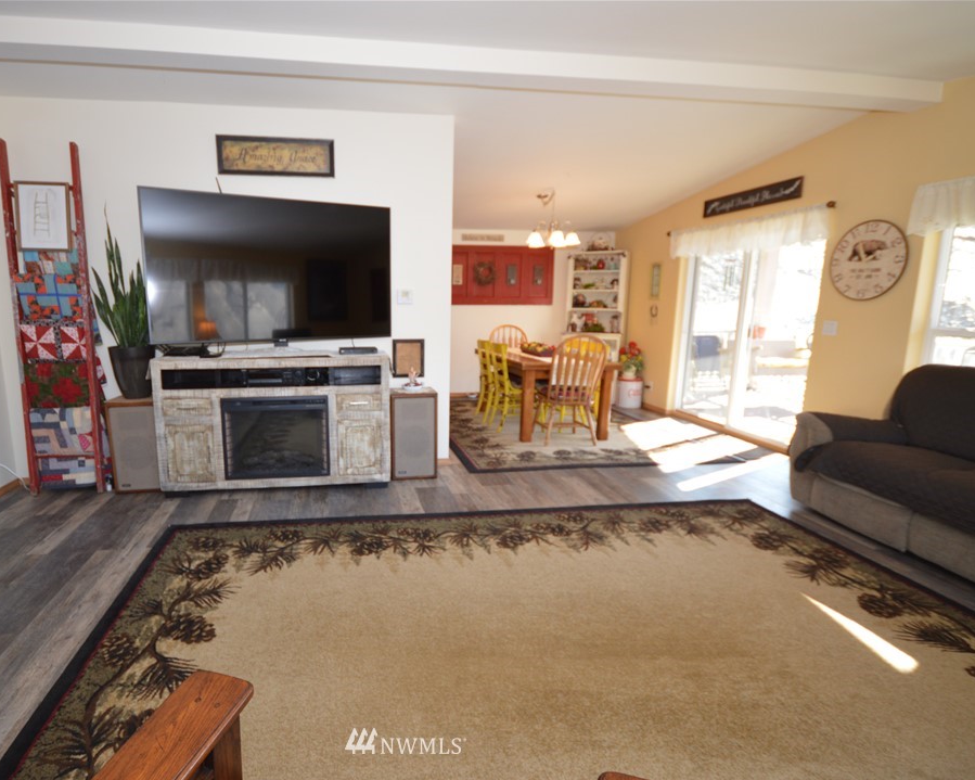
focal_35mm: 17
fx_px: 491
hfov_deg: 88.9
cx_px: 406
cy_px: 391
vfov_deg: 77.0
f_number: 4.5
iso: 400
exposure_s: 1/100
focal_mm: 10
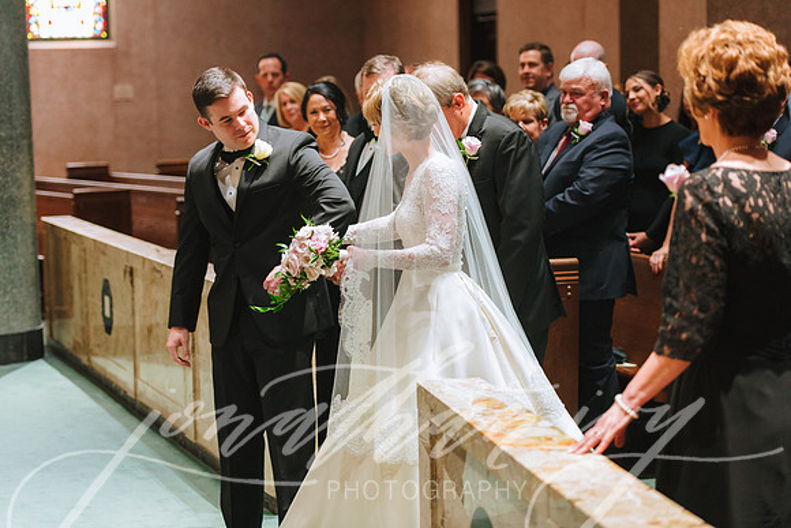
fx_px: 1758
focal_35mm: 80
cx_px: 396
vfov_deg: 17.1
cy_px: 264
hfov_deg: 25.4
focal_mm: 80
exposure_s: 1/160
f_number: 2.8
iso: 4000
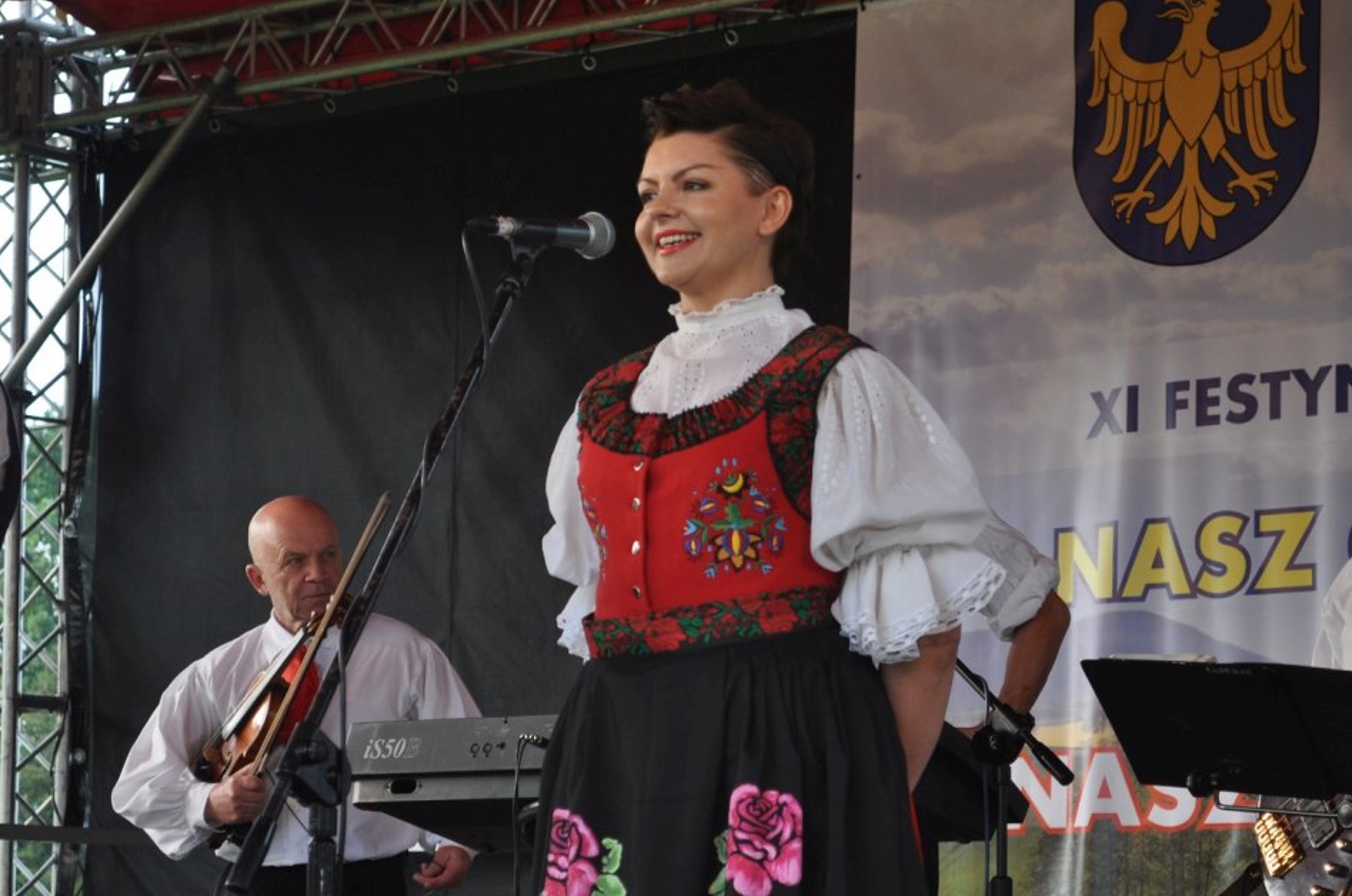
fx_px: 3923
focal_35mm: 105
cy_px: 517
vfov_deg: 13.0
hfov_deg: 19.6
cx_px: 666
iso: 400
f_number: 5.6
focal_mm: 55
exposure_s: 1/80
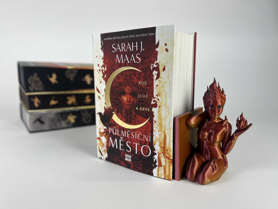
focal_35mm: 27
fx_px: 217
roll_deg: -0.7
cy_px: 106
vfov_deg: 51.3
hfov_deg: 65.3
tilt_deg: -9.9
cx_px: 139
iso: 64
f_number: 1.5
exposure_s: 1/100
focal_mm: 5.7
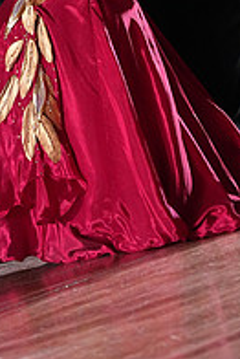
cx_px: 138
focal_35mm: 584
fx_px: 5829
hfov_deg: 2.4
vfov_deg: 3.5
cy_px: -148
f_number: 4.5
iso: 6400
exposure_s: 1/400
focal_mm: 197
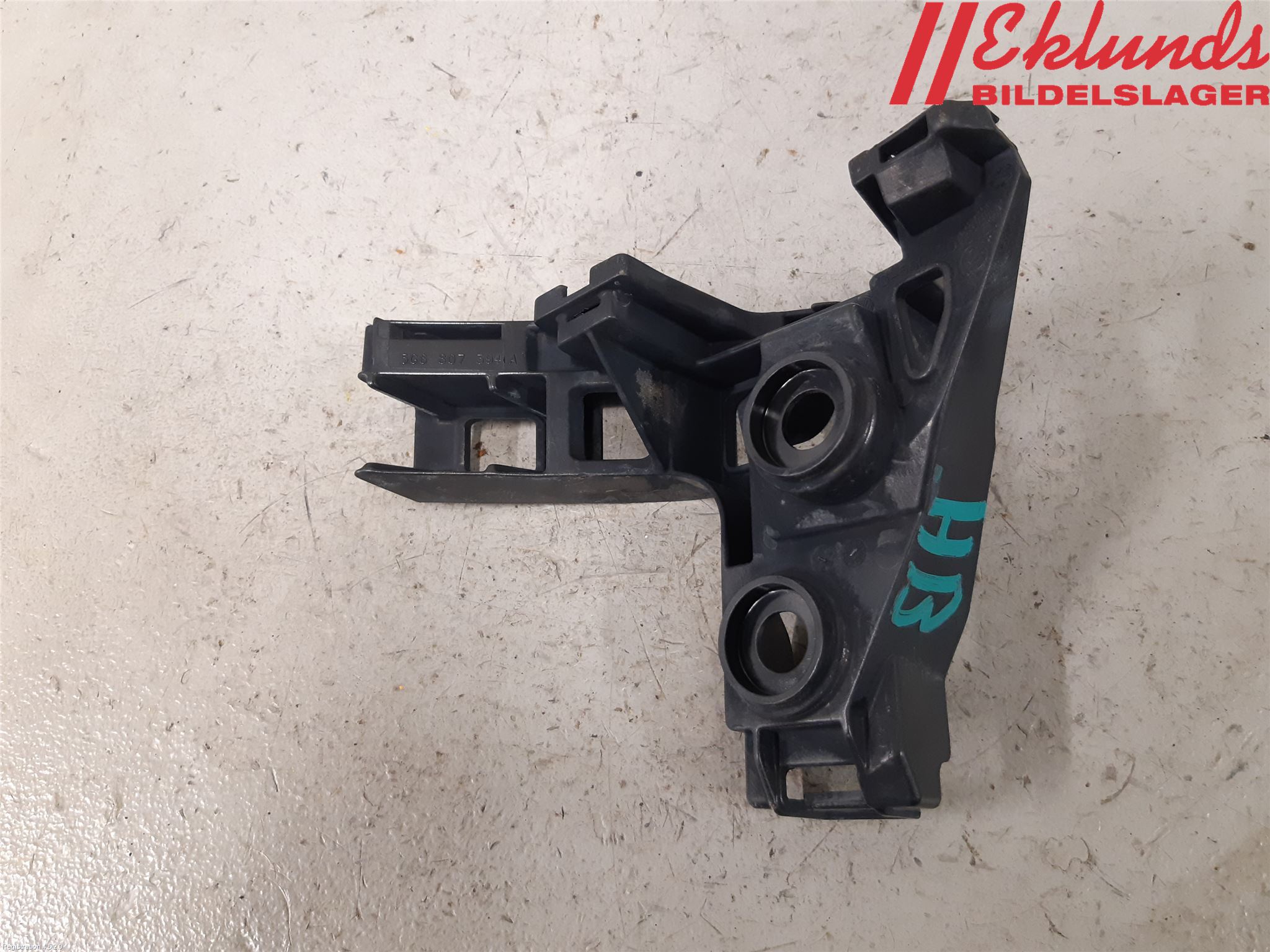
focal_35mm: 26
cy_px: 476
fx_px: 954
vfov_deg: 53.1
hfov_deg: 67.3
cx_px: 635
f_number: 1.7
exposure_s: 1/33
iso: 200
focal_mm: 3.93
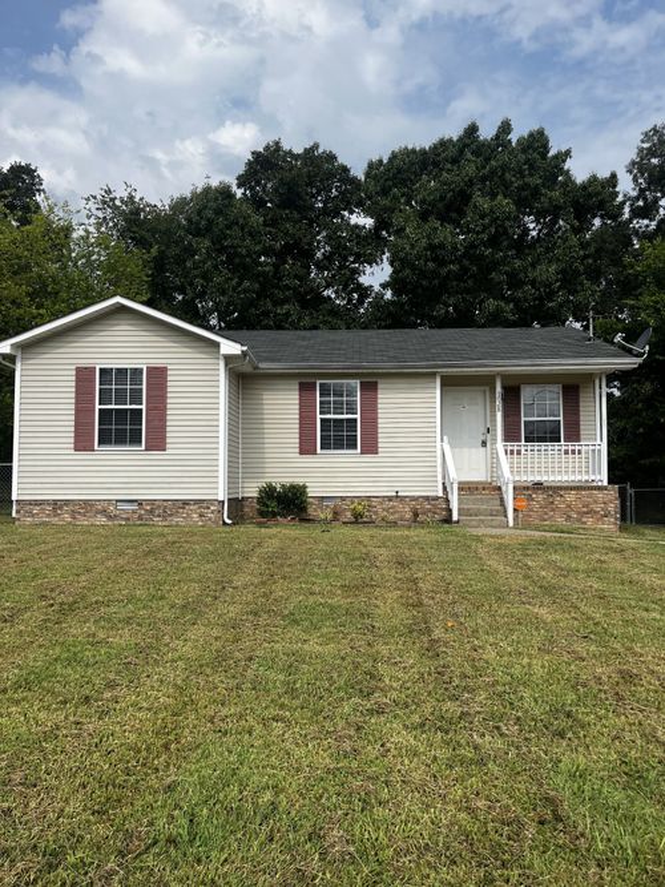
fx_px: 666
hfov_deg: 53.0
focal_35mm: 26
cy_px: 444
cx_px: 332
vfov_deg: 67.3
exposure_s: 1/4149
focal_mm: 5.1
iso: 50
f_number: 1.6
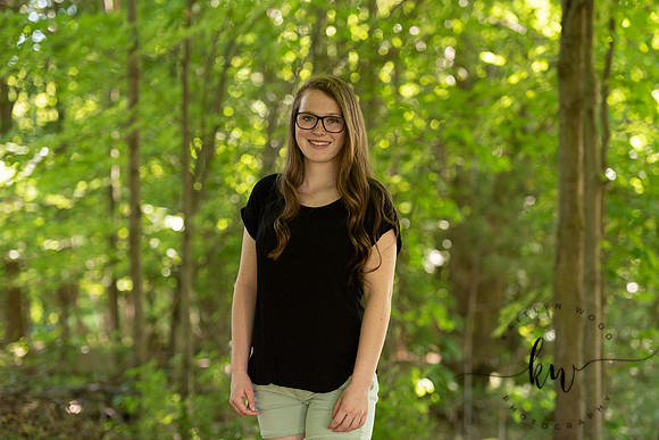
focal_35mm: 100
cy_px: 220
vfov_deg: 13.6
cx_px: 330
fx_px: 1838
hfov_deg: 20.3
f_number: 2.8
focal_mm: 100
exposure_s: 1/200
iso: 400
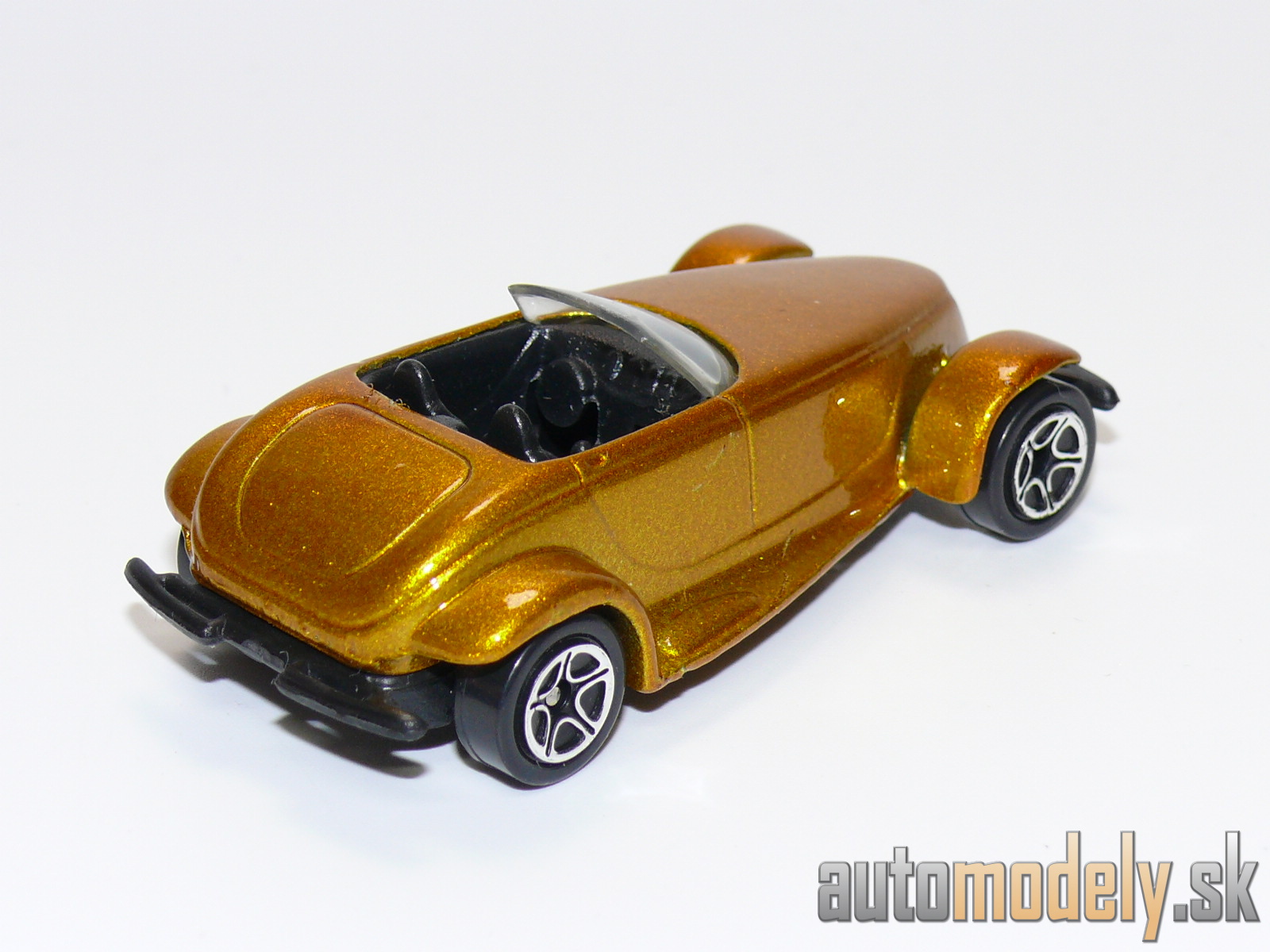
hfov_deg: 19.1
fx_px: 3779
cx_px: 635
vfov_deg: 14.4
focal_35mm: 103
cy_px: 476
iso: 100
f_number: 4
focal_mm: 13.6
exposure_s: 1/30
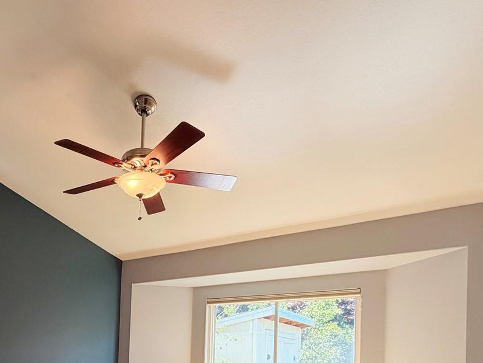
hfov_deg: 61.5
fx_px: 377
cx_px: 119
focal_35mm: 27
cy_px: 342
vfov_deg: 45.4
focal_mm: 2.22
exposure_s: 1/120
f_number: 2.2
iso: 160
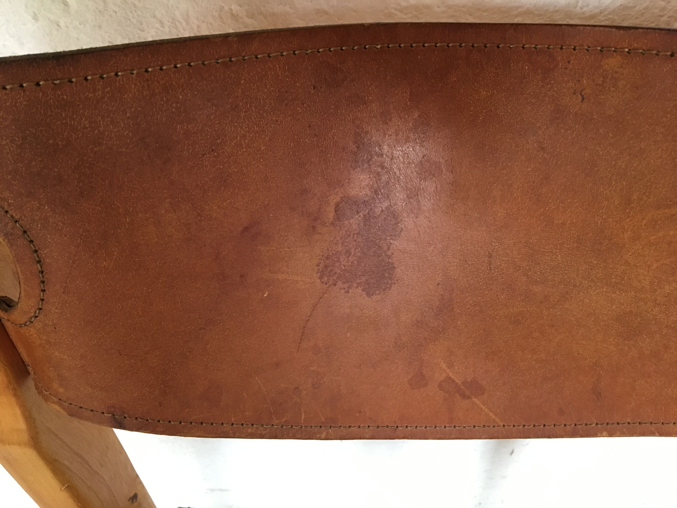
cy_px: 254
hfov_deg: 61.7
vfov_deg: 48.2
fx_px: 567
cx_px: 338
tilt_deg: -42.8
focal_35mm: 29
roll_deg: +0.7
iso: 200
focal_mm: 4.15
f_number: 2.2
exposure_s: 1/17
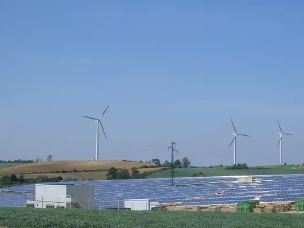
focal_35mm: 72
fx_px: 632
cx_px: 221
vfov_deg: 20.4
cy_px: 157
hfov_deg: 26.7
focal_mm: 6.3
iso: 80
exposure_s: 1/350
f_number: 8.4
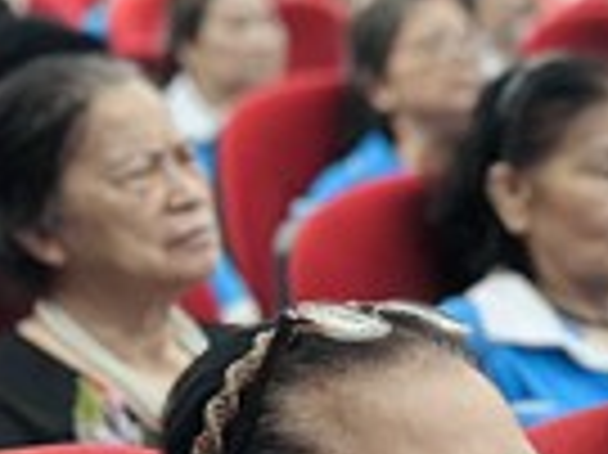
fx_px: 4124
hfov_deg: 8.1
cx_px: 1189
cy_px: 524
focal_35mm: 235
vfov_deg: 6.3
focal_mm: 6.86
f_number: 1.78
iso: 400
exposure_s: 1/40
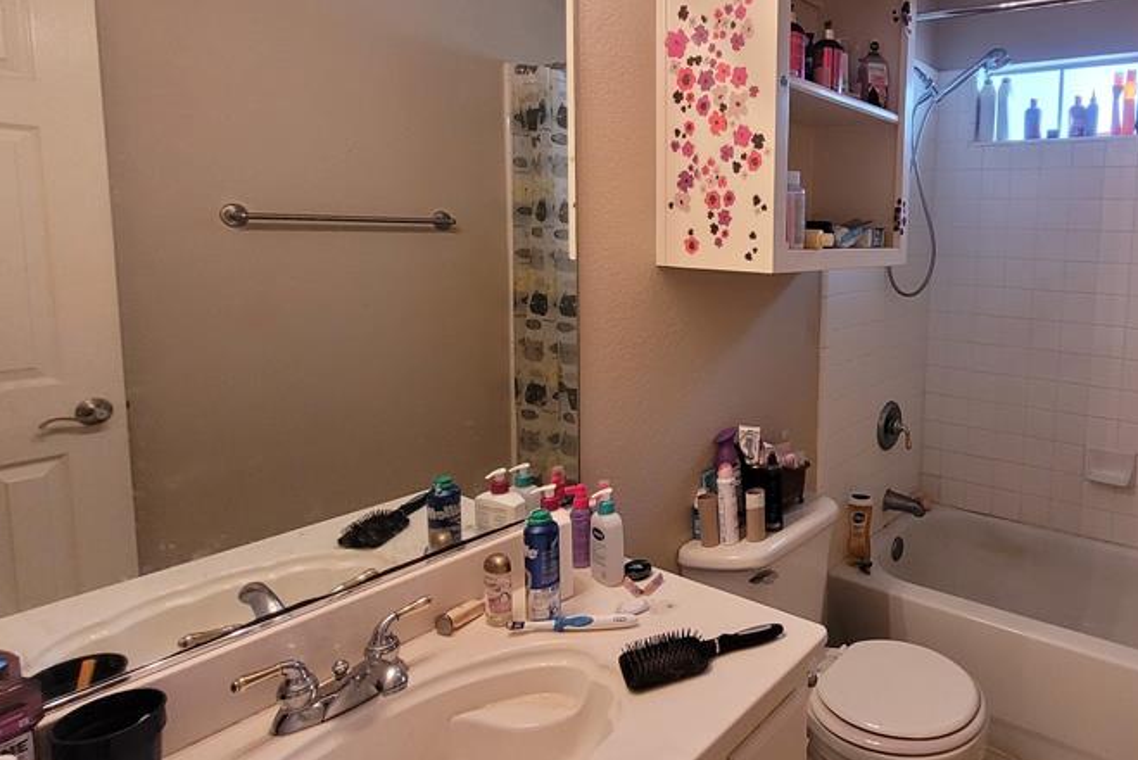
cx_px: 829
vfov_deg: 59.2
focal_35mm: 21
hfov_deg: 76.3
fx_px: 664
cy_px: 318
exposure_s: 1/60
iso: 200
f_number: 2.2
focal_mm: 1.74
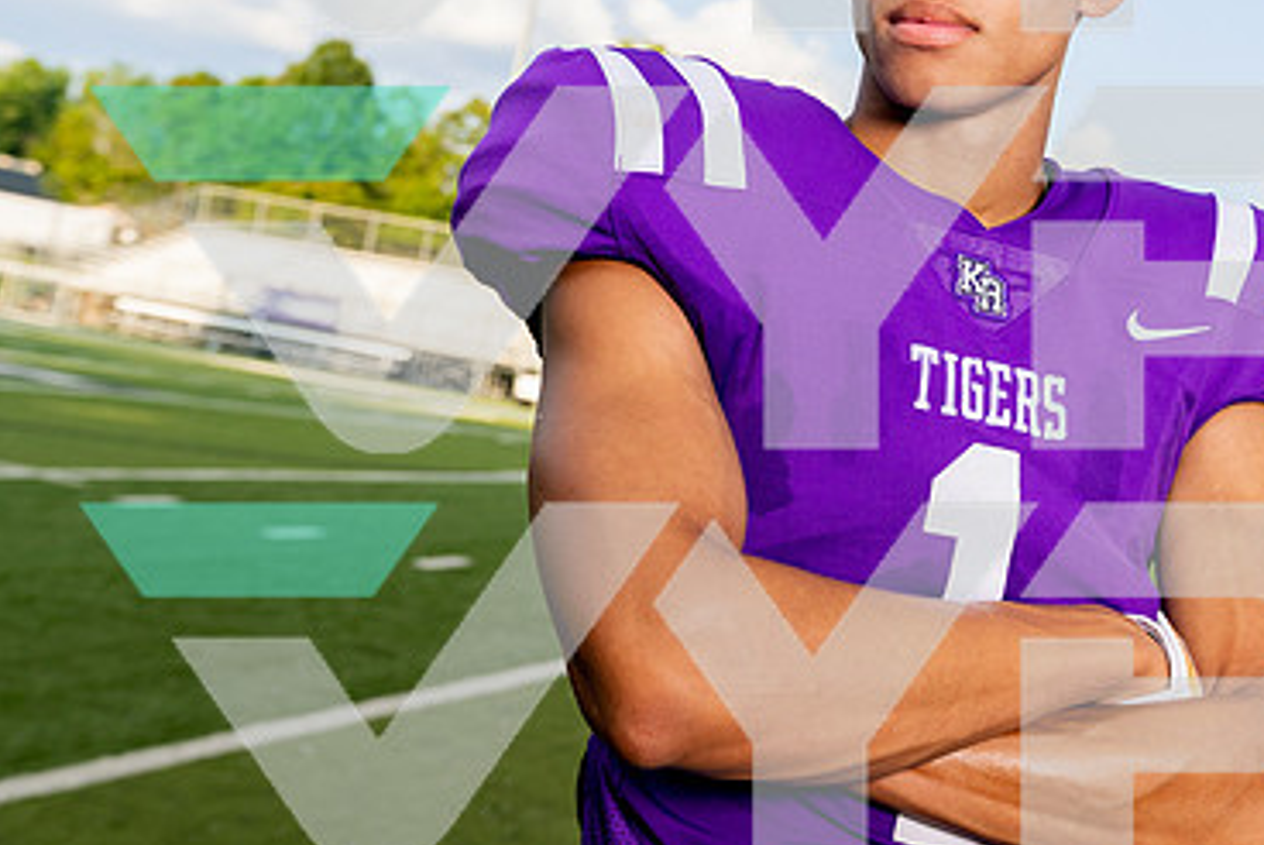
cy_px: 270
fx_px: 2214
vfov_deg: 21.5
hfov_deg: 31.2
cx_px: 965
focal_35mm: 63
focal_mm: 40
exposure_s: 1/500
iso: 200
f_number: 5.6
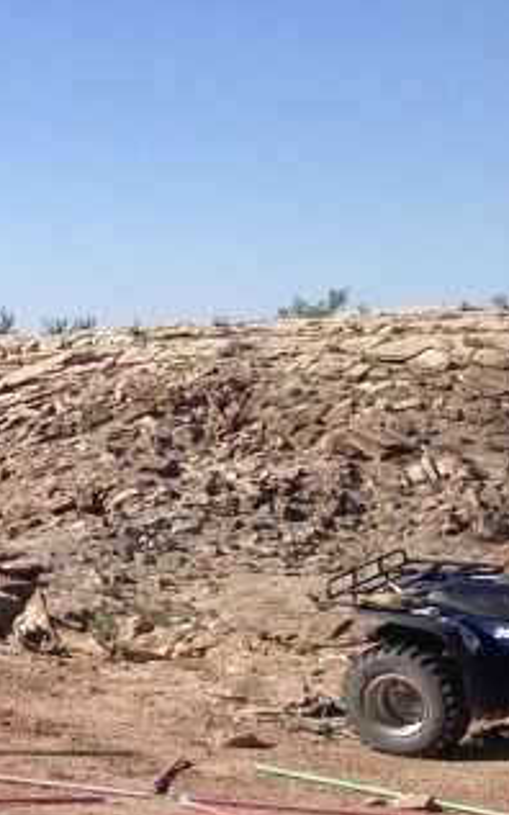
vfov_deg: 17.4
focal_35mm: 120
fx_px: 2665
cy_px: 532
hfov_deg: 9.5
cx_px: -792
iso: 50
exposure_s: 1/1783
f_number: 2.4
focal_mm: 4.28
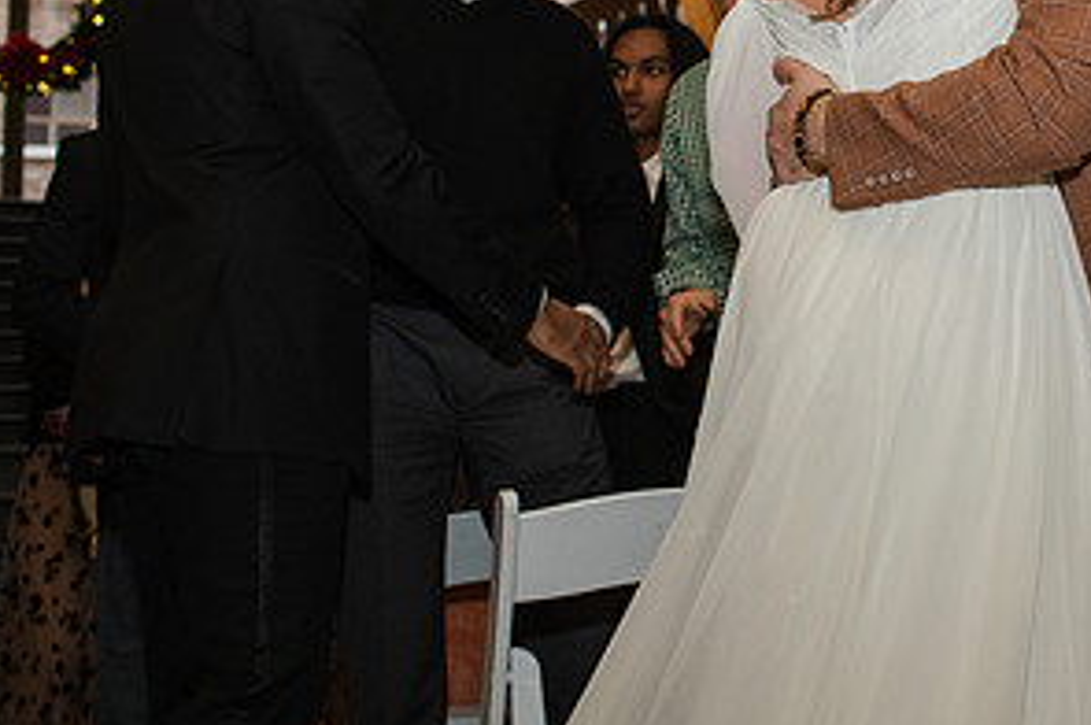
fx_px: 2240
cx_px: 1135
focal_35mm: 74
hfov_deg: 25.7
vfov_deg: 18.2
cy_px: 144
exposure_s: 1/200
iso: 1000
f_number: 3.5
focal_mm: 35
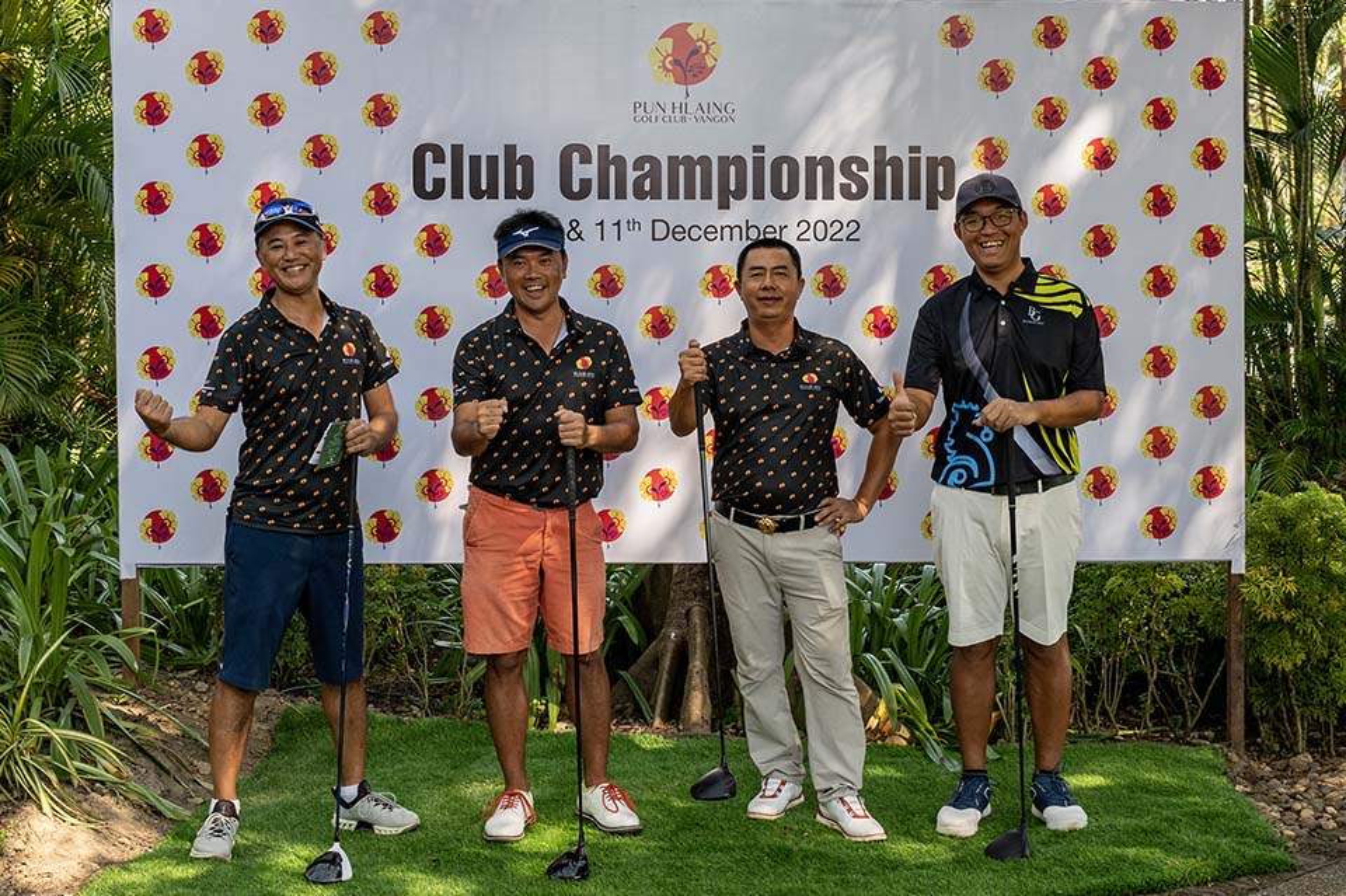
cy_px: 448
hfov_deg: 53.2
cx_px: 673
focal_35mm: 36
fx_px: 1345
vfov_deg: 36.8
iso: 560
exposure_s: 1/320
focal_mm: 36
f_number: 8
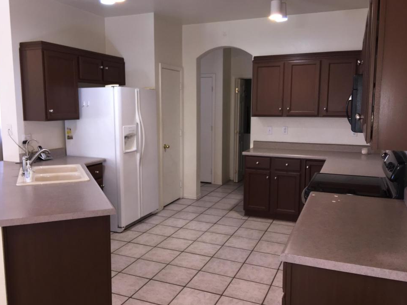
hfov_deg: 58.3
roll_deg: -0.2
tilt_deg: -6.6
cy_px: 153
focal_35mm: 31
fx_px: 364
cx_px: 192
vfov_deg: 45.4
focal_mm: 4.15
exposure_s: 1/16
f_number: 2.2
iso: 80
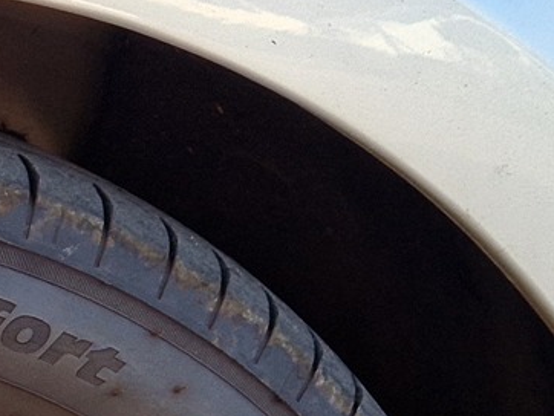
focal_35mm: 128
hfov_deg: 14.1
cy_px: 737
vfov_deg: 10.9
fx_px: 2050
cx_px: -350
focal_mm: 5.4
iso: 50
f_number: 1.8
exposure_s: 1/180
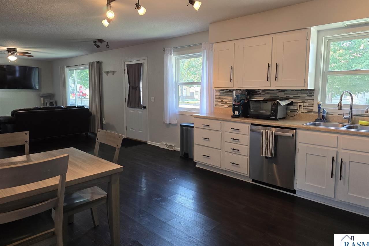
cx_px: 185
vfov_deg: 53.0
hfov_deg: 73.7
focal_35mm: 24
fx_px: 246
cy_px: 110
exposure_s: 1/120
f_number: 1.7
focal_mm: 6.3
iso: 200
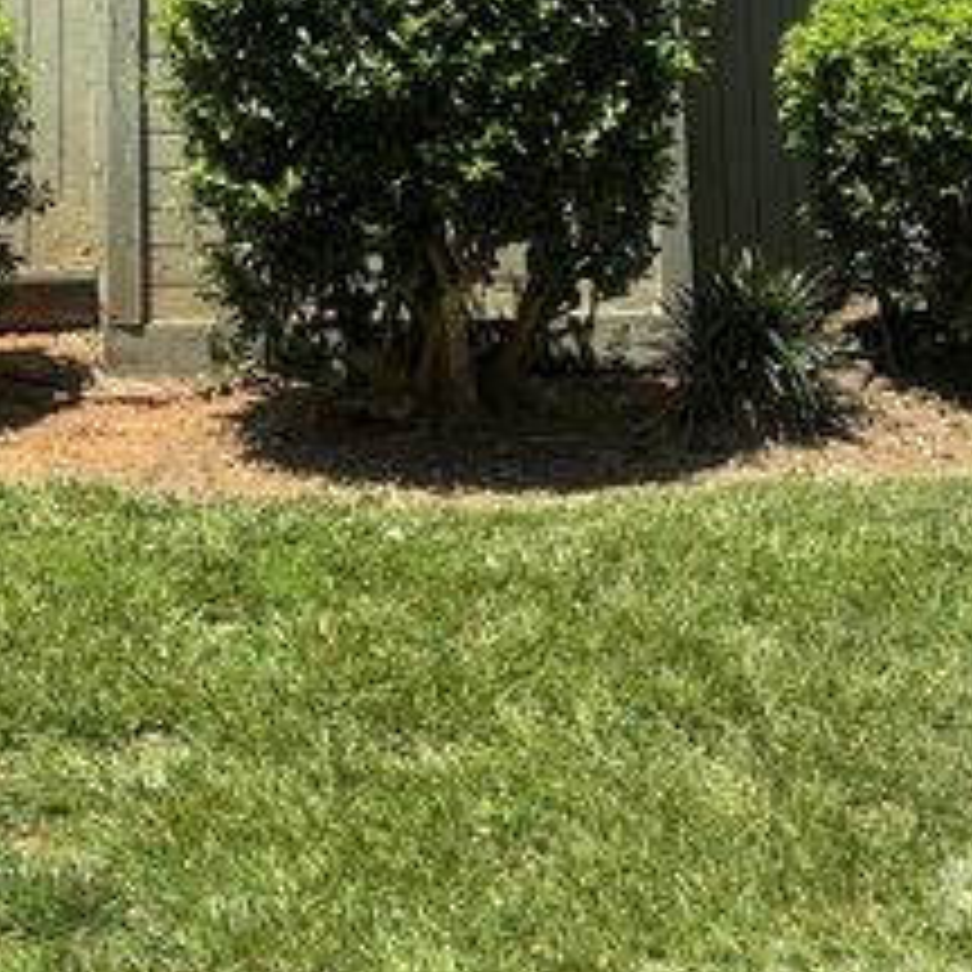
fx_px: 2256
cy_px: -425
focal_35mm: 71
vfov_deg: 21.1
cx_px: 166
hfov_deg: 23.9
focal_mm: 5.96
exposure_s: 1/1984
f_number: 1.6
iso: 50
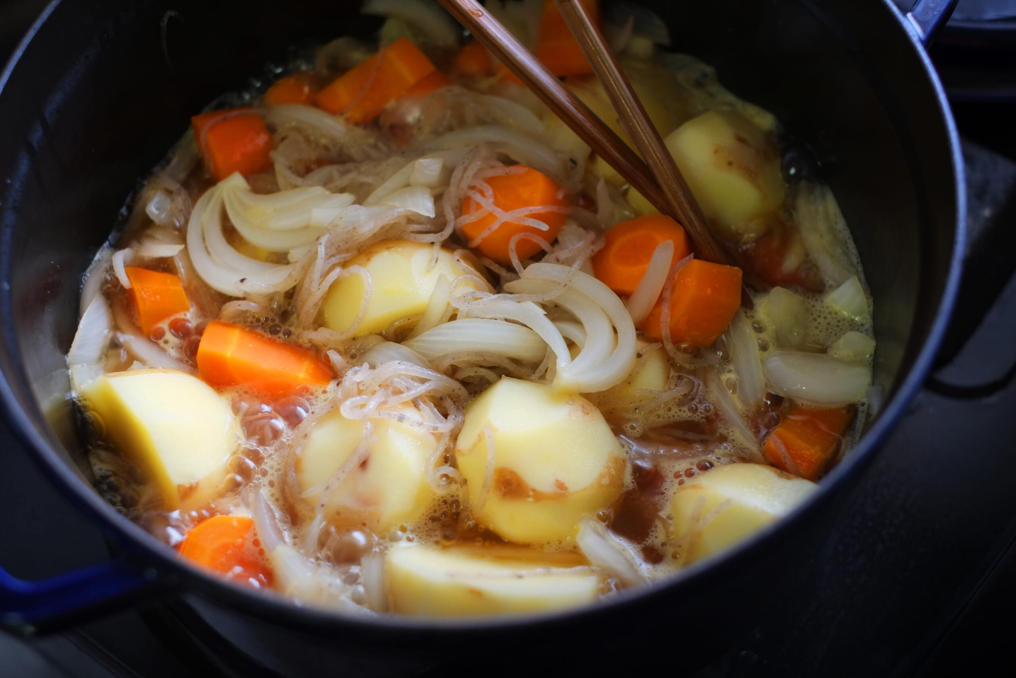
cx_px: 508
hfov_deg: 37.5
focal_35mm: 53
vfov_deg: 25.5
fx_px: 1496
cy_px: 339
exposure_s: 1/80
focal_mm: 35
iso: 800
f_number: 2.8
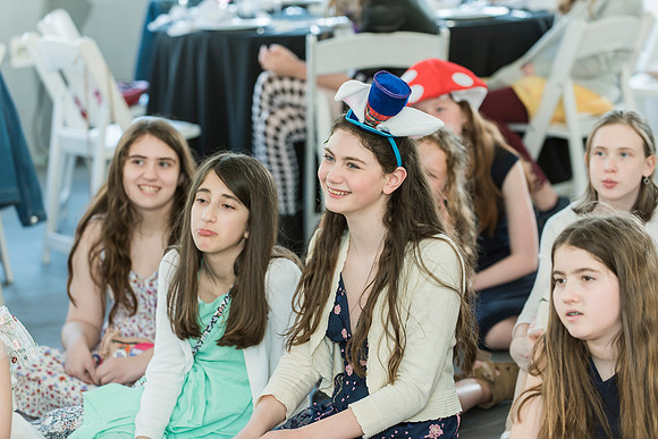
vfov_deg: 10.6
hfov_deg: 15.8
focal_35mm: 130
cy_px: 220
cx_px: 329
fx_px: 2377
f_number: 4
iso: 640
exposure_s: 1/160
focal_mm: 130
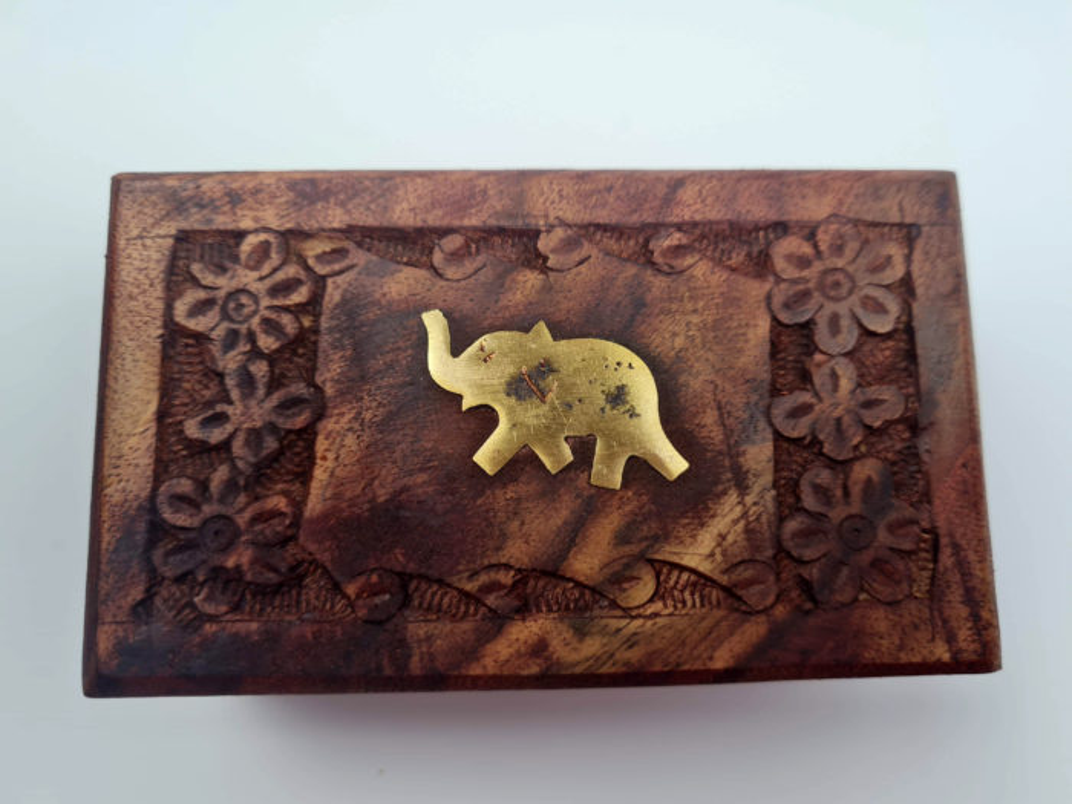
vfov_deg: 53.1
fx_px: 805
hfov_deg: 67.3
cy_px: 402
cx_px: 536
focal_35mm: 26
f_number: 1.8
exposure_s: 1/180
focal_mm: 5.4
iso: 50
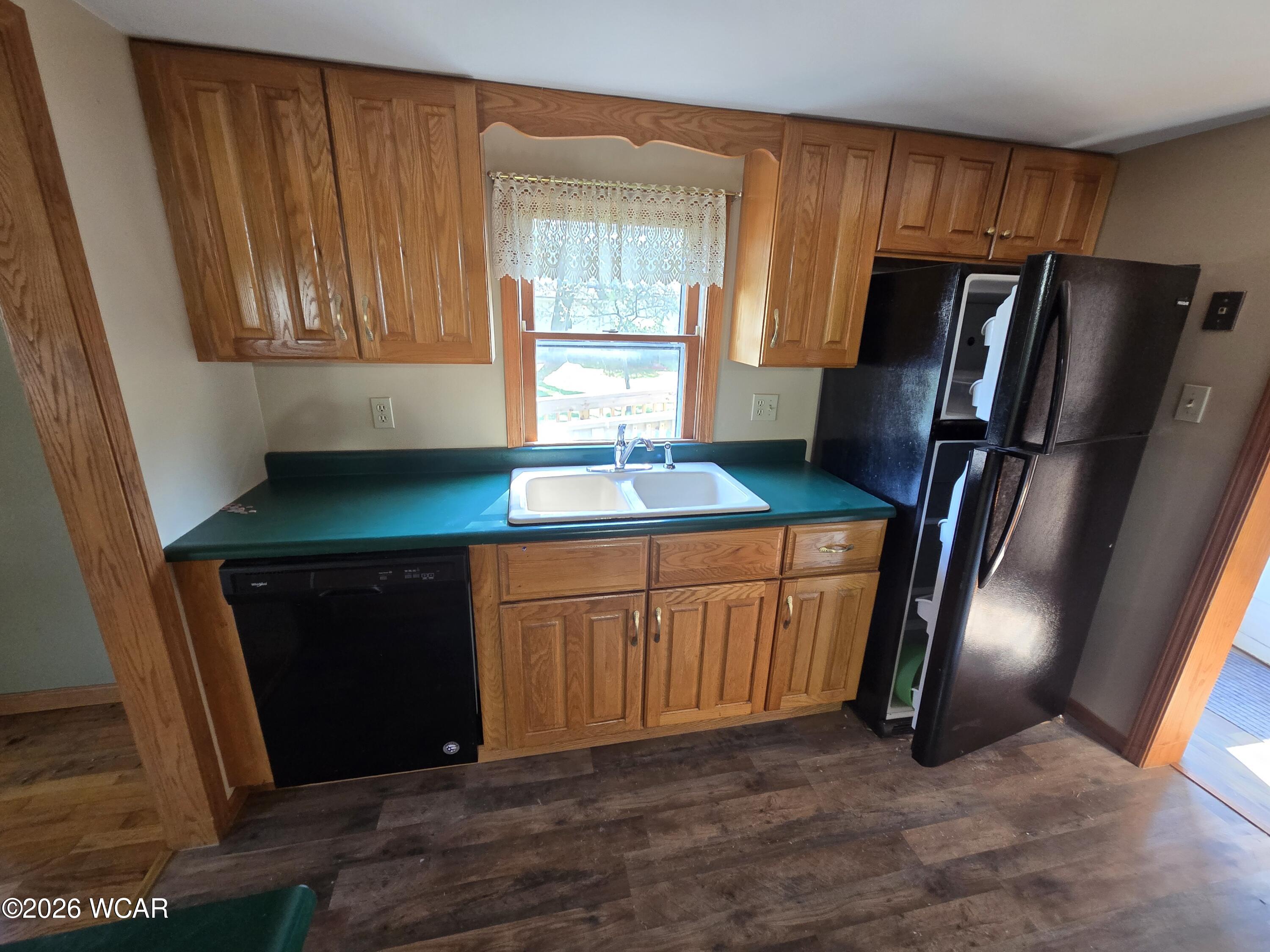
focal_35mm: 13
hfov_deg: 106.2
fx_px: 477
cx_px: 635
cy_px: 476
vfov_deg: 89.9
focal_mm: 2.2
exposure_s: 1/60
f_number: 2.2
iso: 250
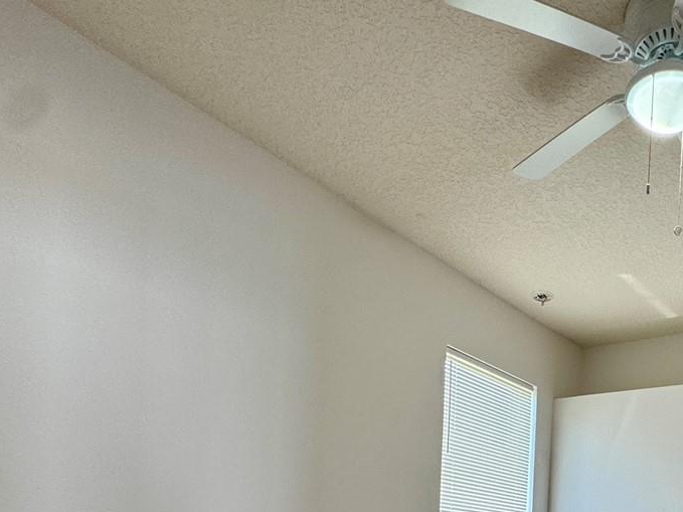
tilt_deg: -2.2
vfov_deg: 35.5
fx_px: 651
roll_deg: -2.7
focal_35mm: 33
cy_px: 587
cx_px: 560
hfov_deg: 51.4
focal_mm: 2.22
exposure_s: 1/120
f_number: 2.2
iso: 100
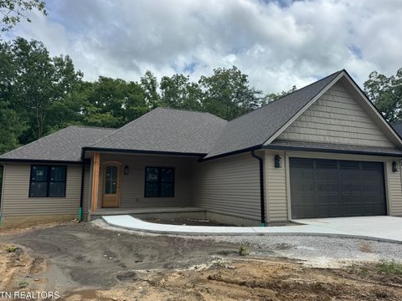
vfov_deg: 54.9
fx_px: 290
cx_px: 202
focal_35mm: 25
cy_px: 153
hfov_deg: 69.4
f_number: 1.78
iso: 80
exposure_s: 1/4049
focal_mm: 6.76
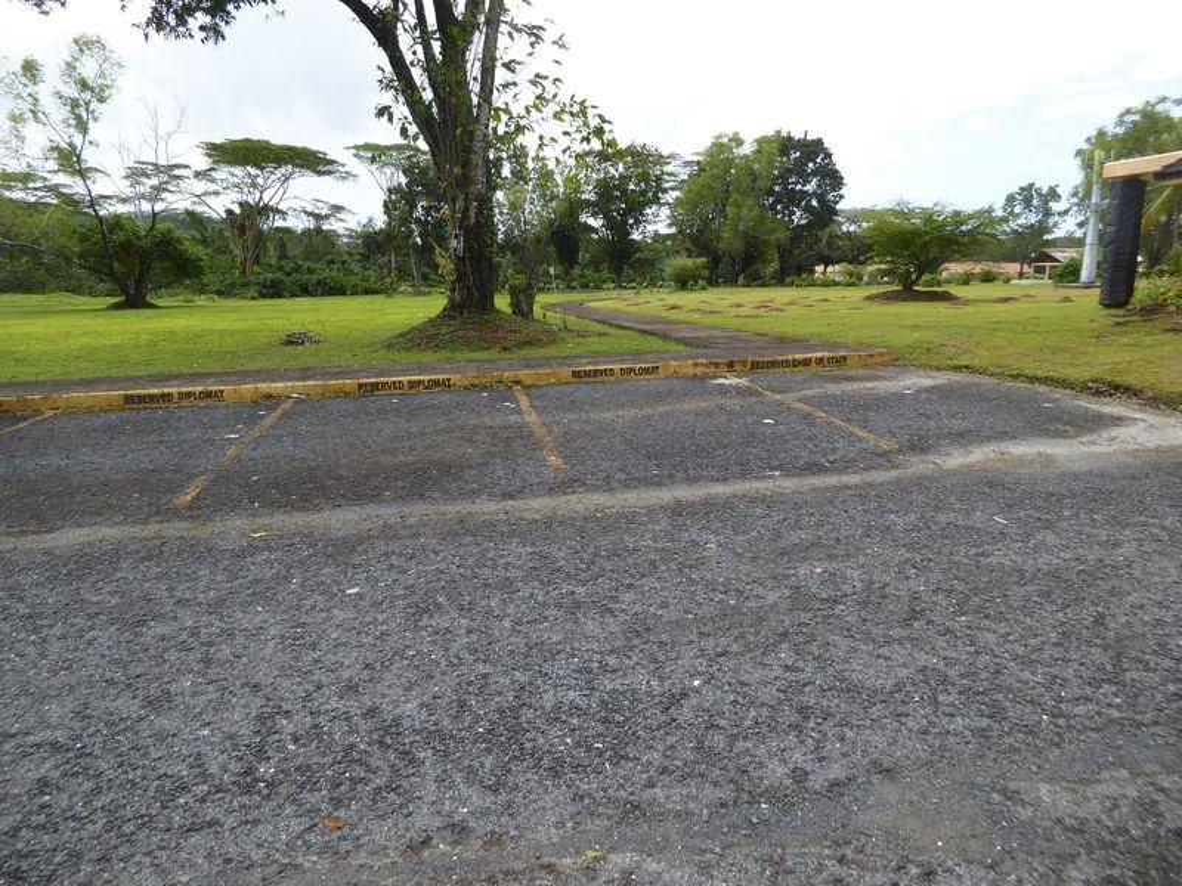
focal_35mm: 25
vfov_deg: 54.9
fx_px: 854
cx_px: 591
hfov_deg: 69.4
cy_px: 443
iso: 80
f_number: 3.3
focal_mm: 4.3
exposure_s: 1/400
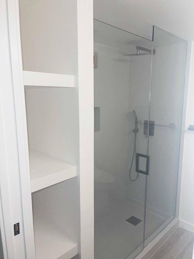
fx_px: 194
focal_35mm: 26
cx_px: 97
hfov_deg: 53.1
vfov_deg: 67.3
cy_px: 130
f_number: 1.6
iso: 64
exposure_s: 1/120
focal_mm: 5.1
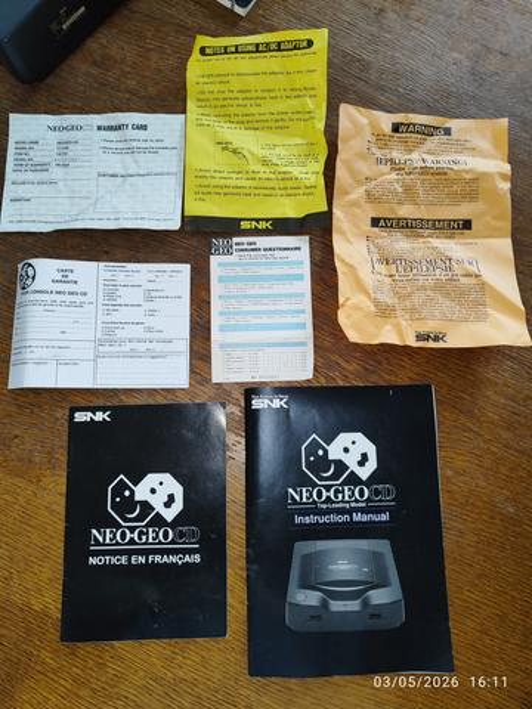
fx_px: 492
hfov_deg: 56.8
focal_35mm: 24
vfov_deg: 71.6
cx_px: 266
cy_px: 354
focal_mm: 5.89
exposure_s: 1/60
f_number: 1.89
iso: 716
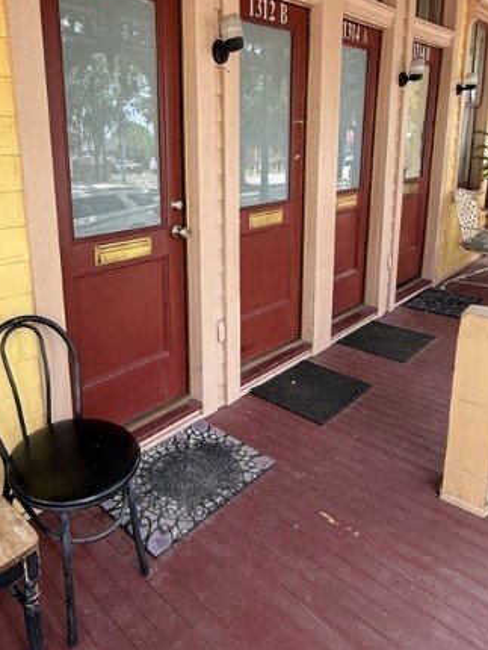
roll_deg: +2.2
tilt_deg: -11.5
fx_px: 469
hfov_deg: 52.9
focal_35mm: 25
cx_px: 133
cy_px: 254
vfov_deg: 68.5
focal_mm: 2.22
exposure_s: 1/99
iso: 40
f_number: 2.2
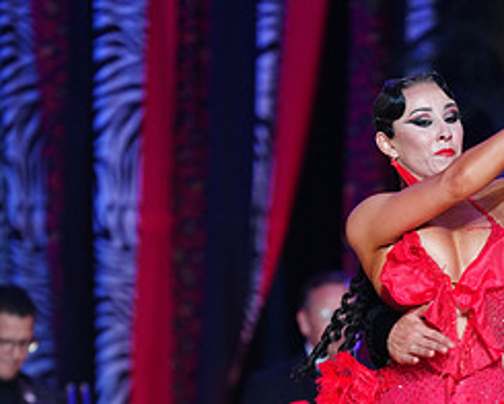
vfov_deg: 5.2
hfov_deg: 6.5
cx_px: 375
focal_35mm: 296
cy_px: 509
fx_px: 4415
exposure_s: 1/250
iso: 2000
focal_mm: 133
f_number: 2.8
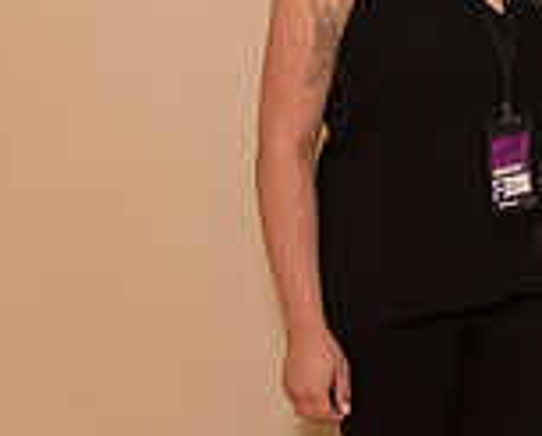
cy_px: 23
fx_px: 1543
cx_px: 1010
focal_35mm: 96
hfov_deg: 16.3
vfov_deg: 15.8
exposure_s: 1/640
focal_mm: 27
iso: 3200
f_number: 4
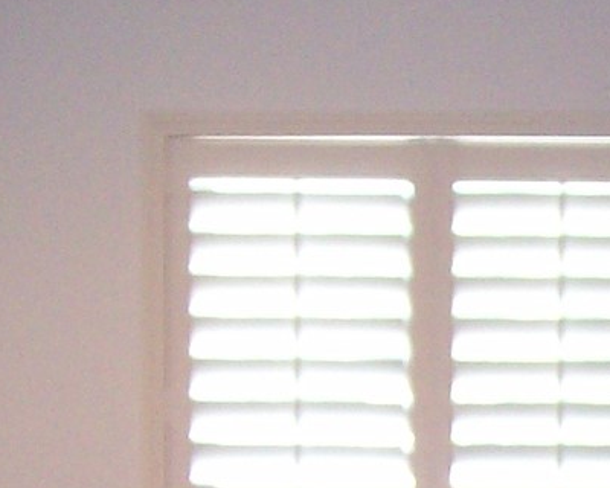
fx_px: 3159
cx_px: 1107
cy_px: 770
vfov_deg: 8.6
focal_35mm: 175
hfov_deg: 10.4
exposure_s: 1/40
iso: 200
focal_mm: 5.8
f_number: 2.8
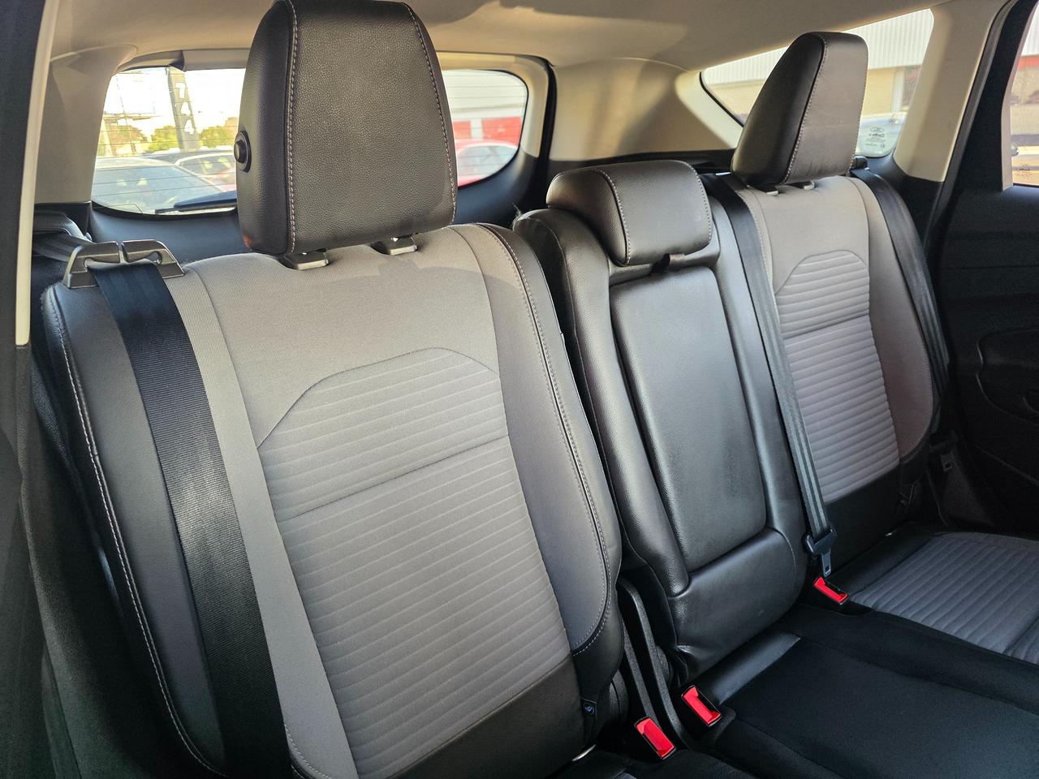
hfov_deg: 73.9
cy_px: 390
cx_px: 520
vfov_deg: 58.9
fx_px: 690
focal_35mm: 23
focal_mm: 6.3
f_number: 1.7
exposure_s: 1/120
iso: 320
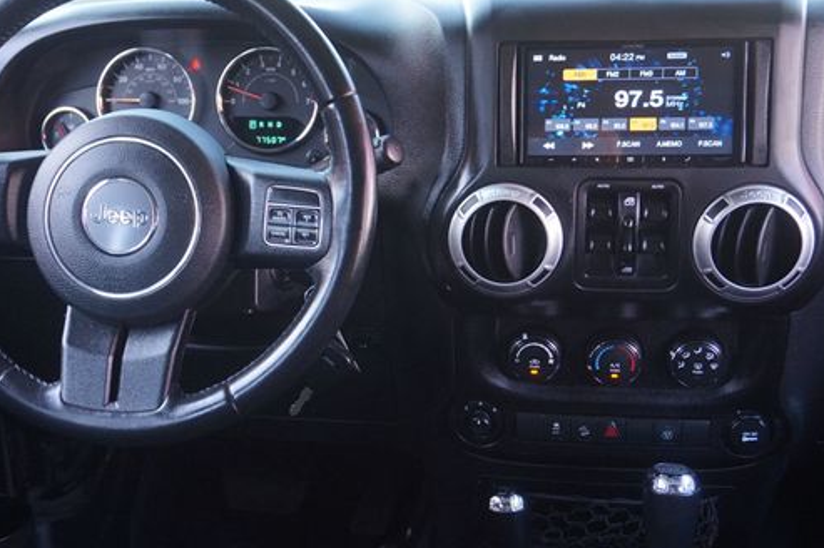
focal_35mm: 49
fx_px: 1113
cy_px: 262
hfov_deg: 40.6
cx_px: 358
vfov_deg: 27.7
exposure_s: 1/60
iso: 640
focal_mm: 25
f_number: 4.5
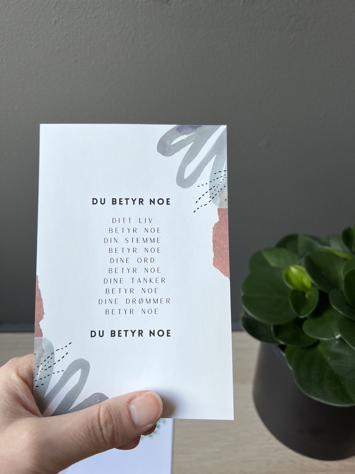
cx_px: 178
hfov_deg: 53.1
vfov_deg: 67.3
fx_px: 356
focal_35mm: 26
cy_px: 237
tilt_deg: -33.9
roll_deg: -0.9
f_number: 1.5
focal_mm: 5.7
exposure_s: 1/121
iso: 50
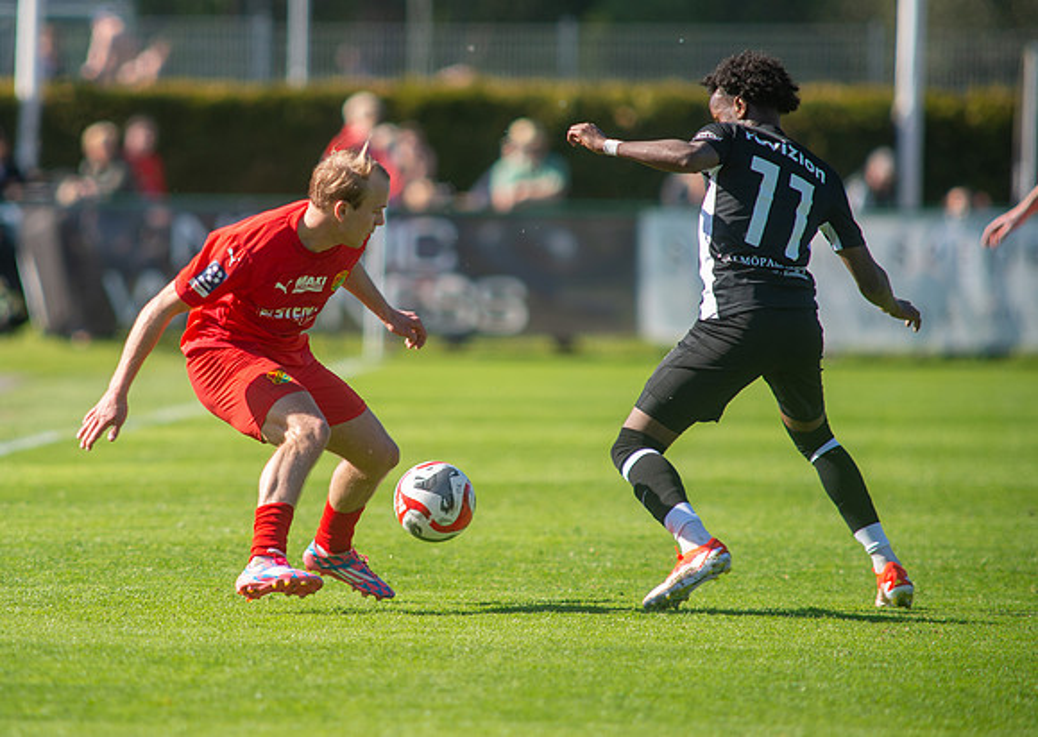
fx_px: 15707
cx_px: 364
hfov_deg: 3.8
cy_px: 289
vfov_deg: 2.7
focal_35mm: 534
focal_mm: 420
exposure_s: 1/1600
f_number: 4
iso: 360
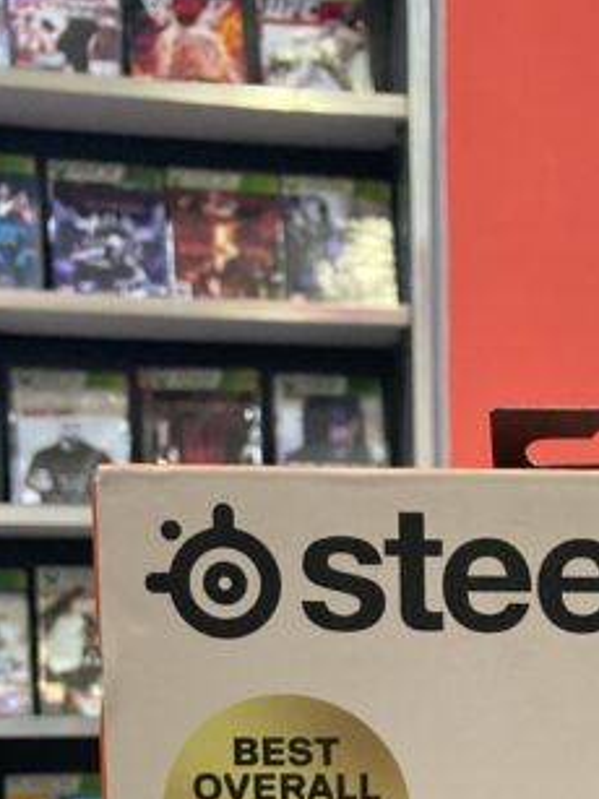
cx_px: 591
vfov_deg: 24.6
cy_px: 908
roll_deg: -1.1
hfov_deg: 19.6
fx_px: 1685
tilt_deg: -5.4
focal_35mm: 73
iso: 320
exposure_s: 1/50
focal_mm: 3.99
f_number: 1.8
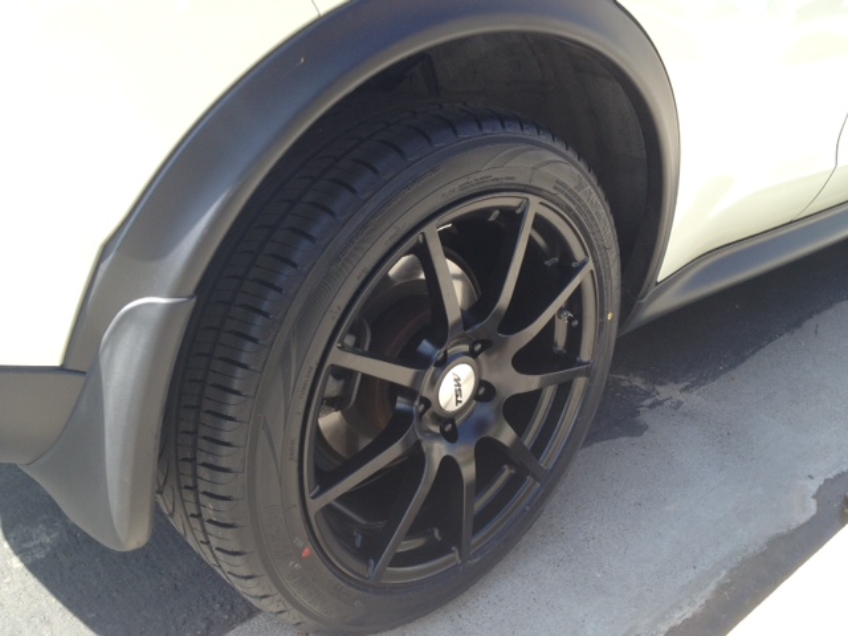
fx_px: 857
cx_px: 424
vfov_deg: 40.7
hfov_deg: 52.6
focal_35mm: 35
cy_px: 318
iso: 50
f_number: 2.4
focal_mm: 4.28
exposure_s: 1/283
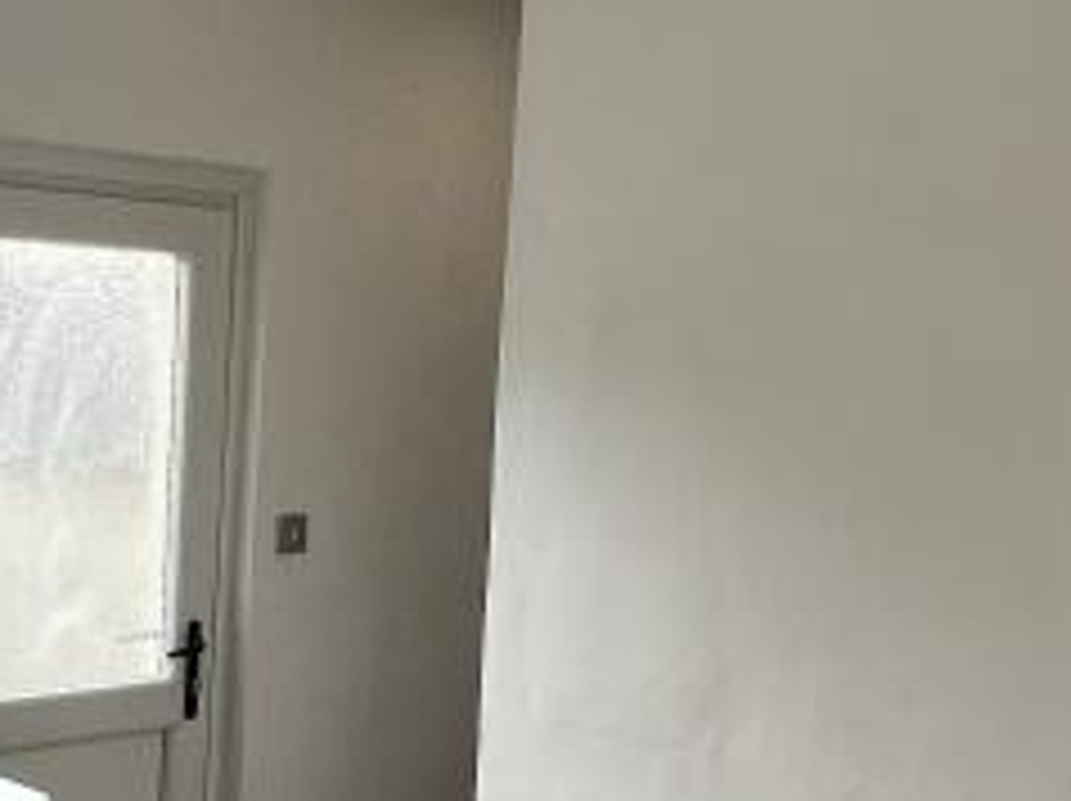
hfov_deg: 34.2
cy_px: 576
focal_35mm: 56
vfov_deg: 25.8
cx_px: 418
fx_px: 1731
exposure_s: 1/122
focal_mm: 1.57
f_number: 1.8
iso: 50
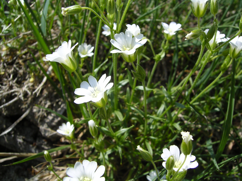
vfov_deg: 39.7
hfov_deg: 51.4
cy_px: 90
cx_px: 121
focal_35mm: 36
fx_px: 252
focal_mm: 5.6
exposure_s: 1/371
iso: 50
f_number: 4.8
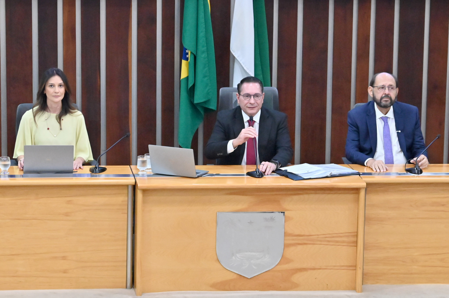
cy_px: 149
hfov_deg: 14.5
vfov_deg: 9.6
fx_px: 1770
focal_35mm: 142
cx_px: 224
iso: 6400
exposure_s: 1/250
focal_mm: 95
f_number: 5.6
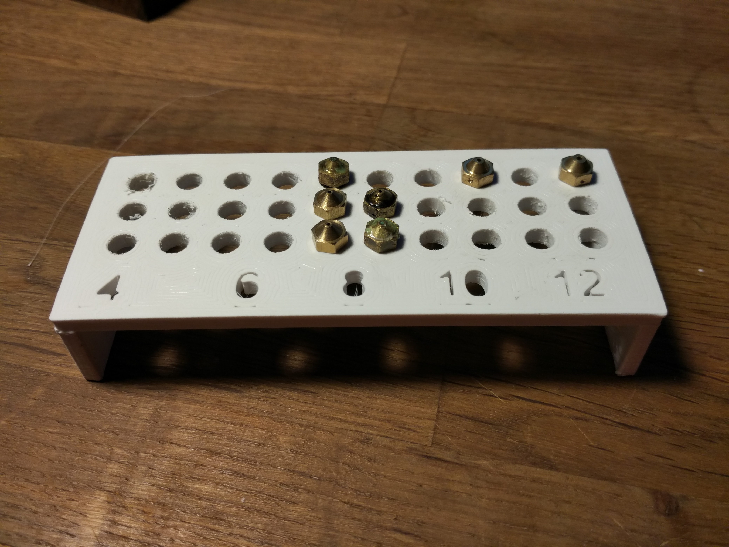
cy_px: 274
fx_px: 632
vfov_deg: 46.8
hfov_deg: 60.0
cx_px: 364
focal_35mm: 30
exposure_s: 1/50
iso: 152
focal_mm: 4.12
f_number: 2
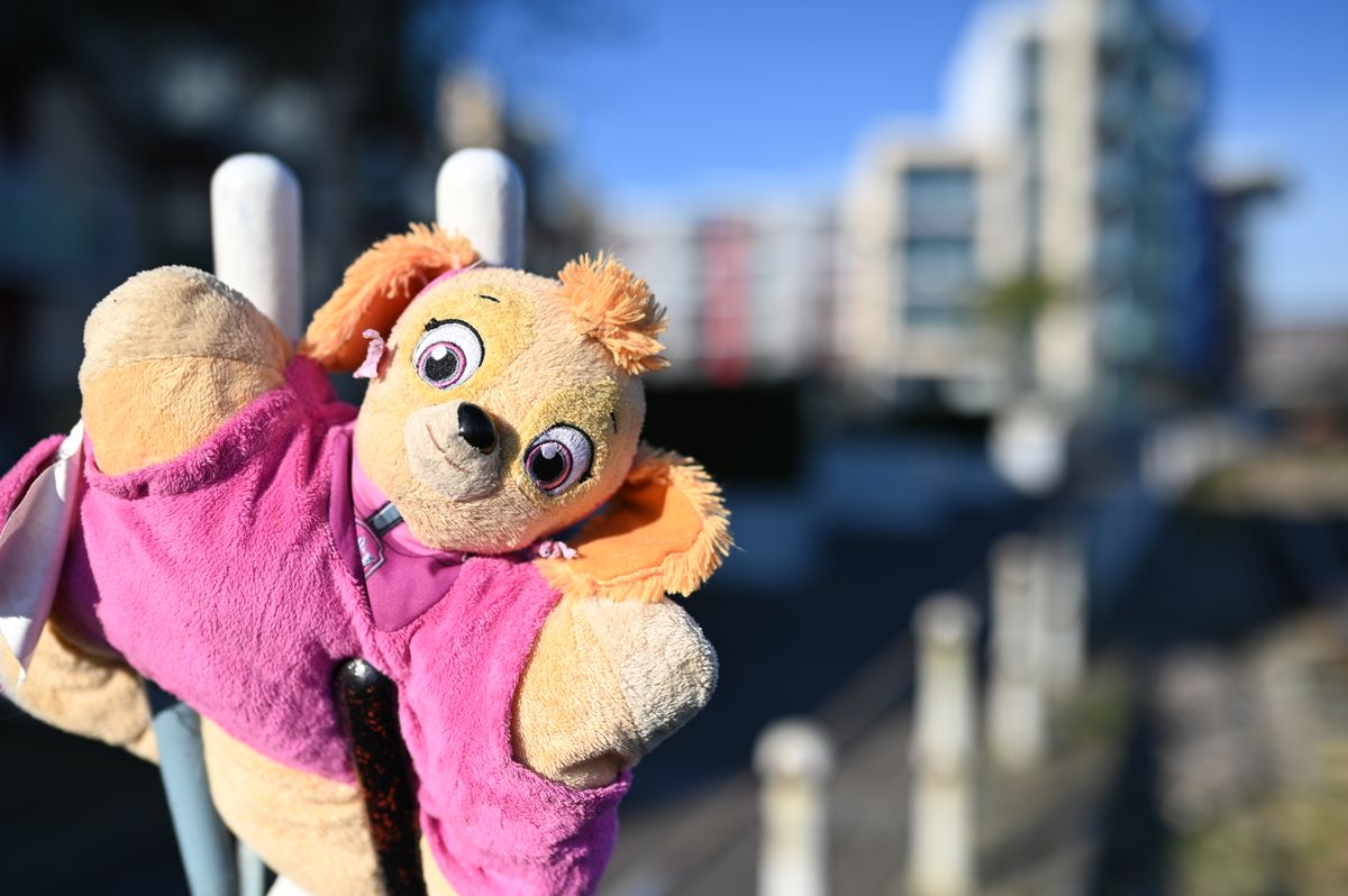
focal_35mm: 35
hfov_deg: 54.5
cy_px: 448
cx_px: 674
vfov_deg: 37.8
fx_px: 1309
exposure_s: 1/6400
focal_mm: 35
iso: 100
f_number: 1.8
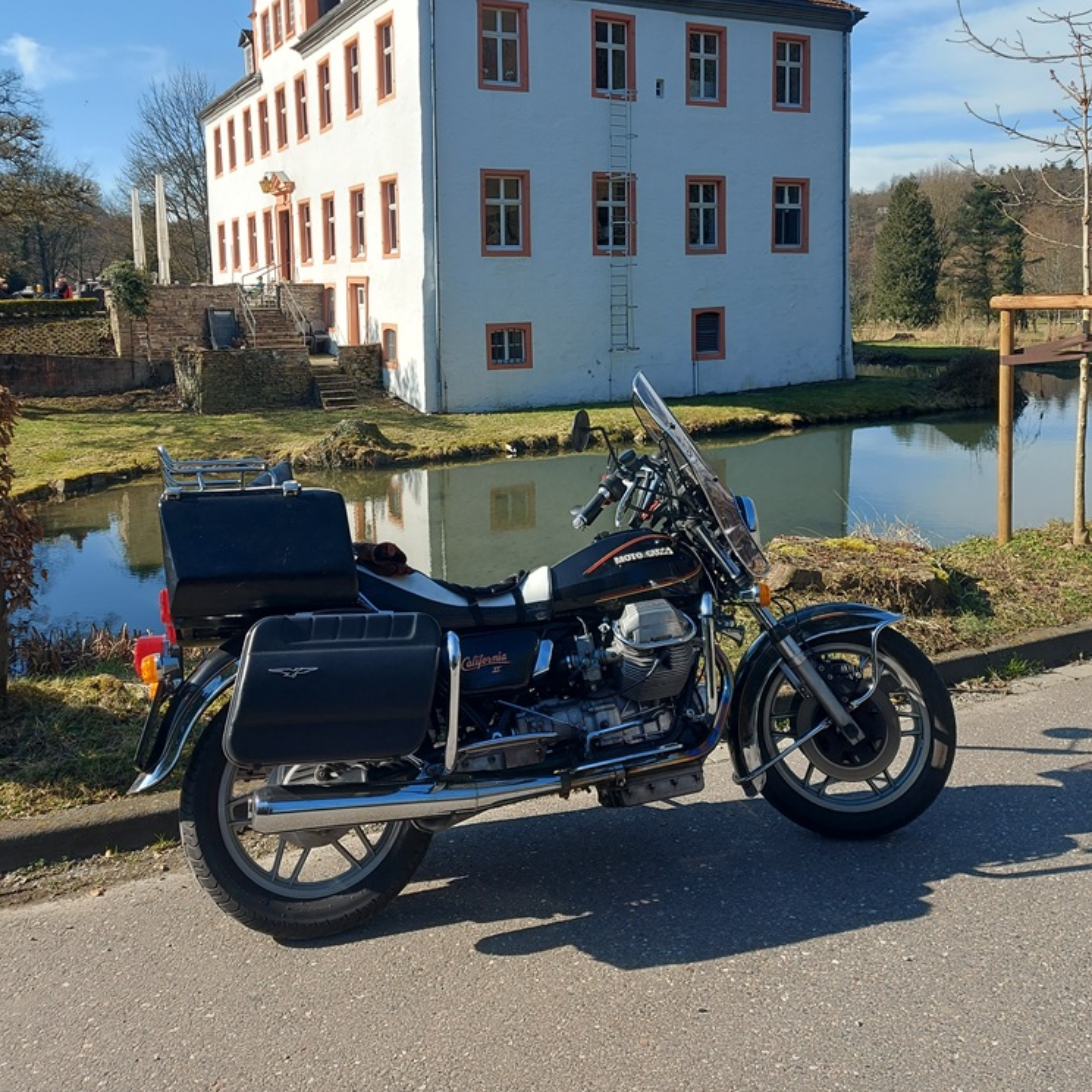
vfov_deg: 54.7
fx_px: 1035
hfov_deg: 55.6
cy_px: 384
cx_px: 547
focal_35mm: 29
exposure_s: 1/765
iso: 32
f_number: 1.8
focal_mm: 5.23
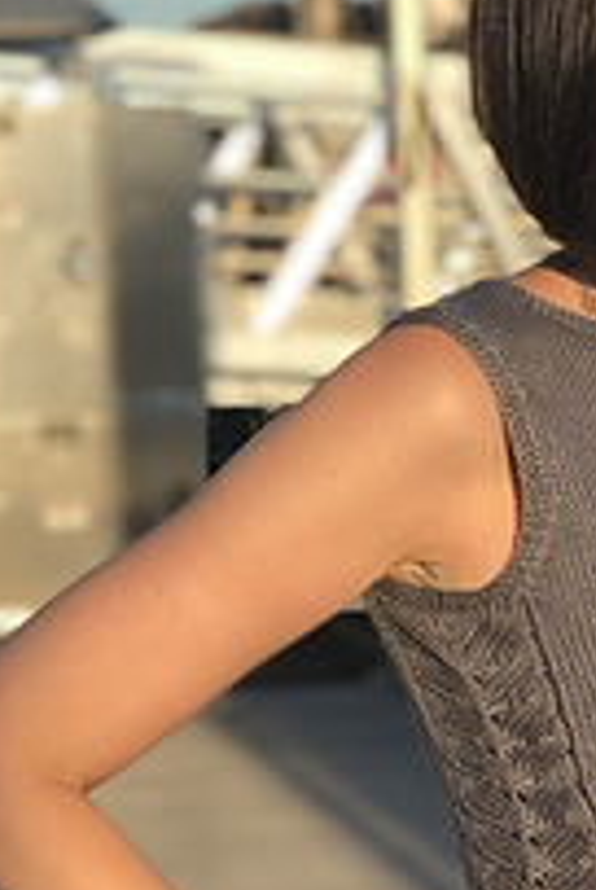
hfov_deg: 10.2
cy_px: 640
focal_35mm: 133
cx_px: 703
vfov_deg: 15.3
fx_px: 3291
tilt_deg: -7.2
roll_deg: +0.7
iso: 16
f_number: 2.4
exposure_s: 1/665
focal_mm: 6
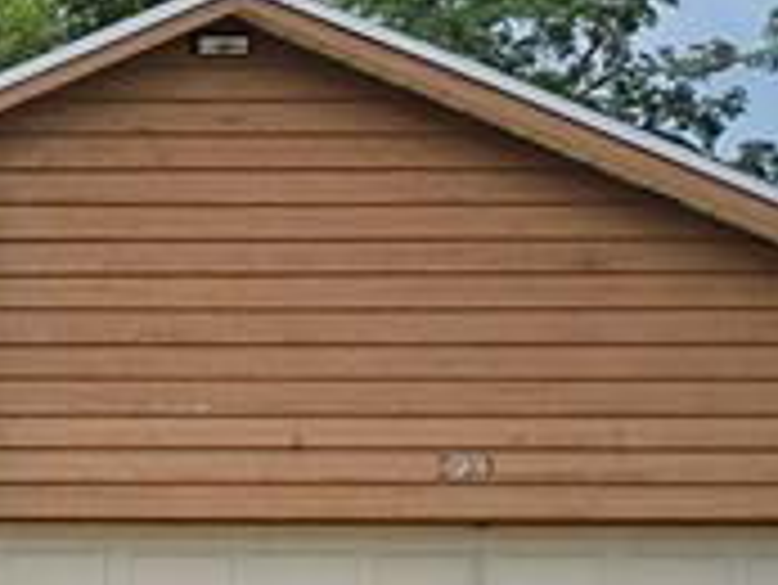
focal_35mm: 136
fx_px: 3059
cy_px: 522
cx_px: -724
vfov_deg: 10.9
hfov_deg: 12.8
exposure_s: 1/790
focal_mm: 6.3
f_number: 1.7
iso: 10
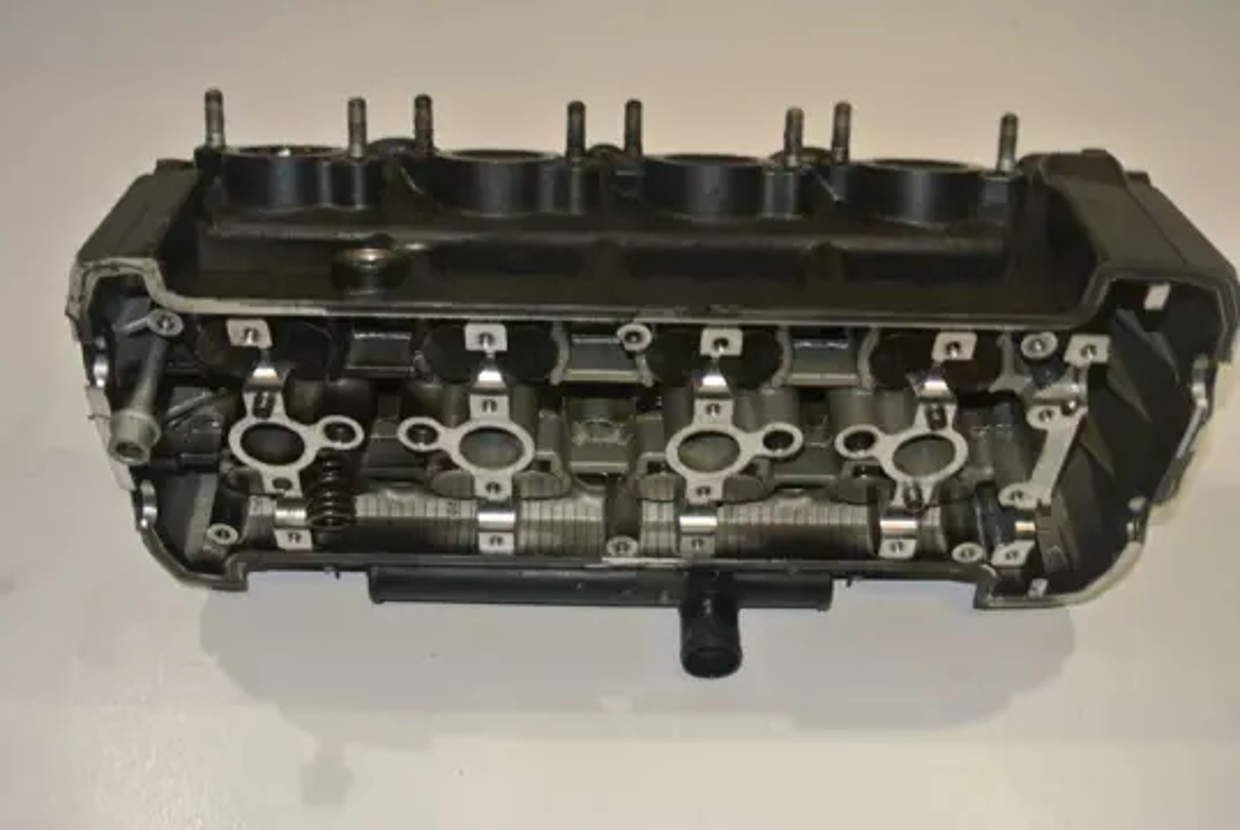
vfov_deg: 33.5
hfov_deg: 48.4
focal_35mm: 40
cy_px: 415
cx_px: 620
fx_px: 1379
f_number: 4.2
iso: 200
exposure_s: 1/60
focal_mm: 15.1
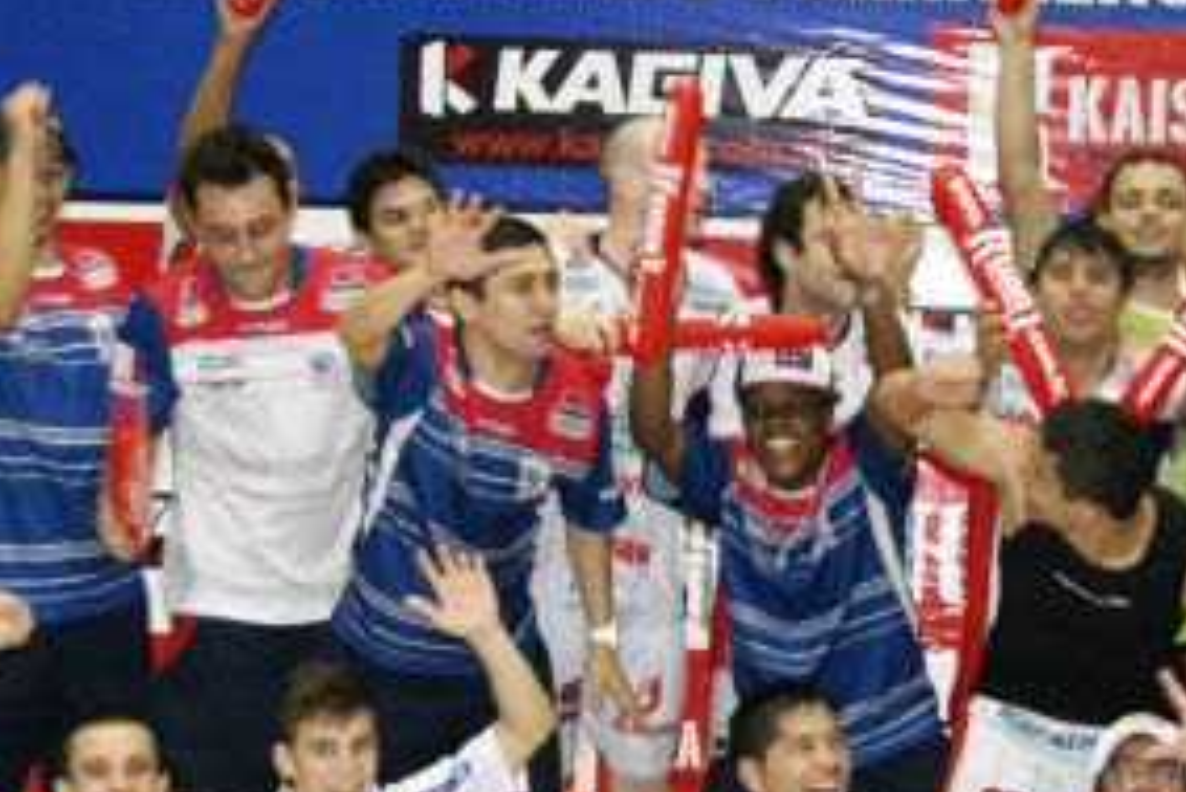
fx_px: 3428
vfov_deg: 13.1
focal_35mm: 104
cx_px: 792
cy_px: 624
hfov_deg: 19.6
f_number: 4.5
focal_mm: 28
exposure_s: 1/60
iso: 1600
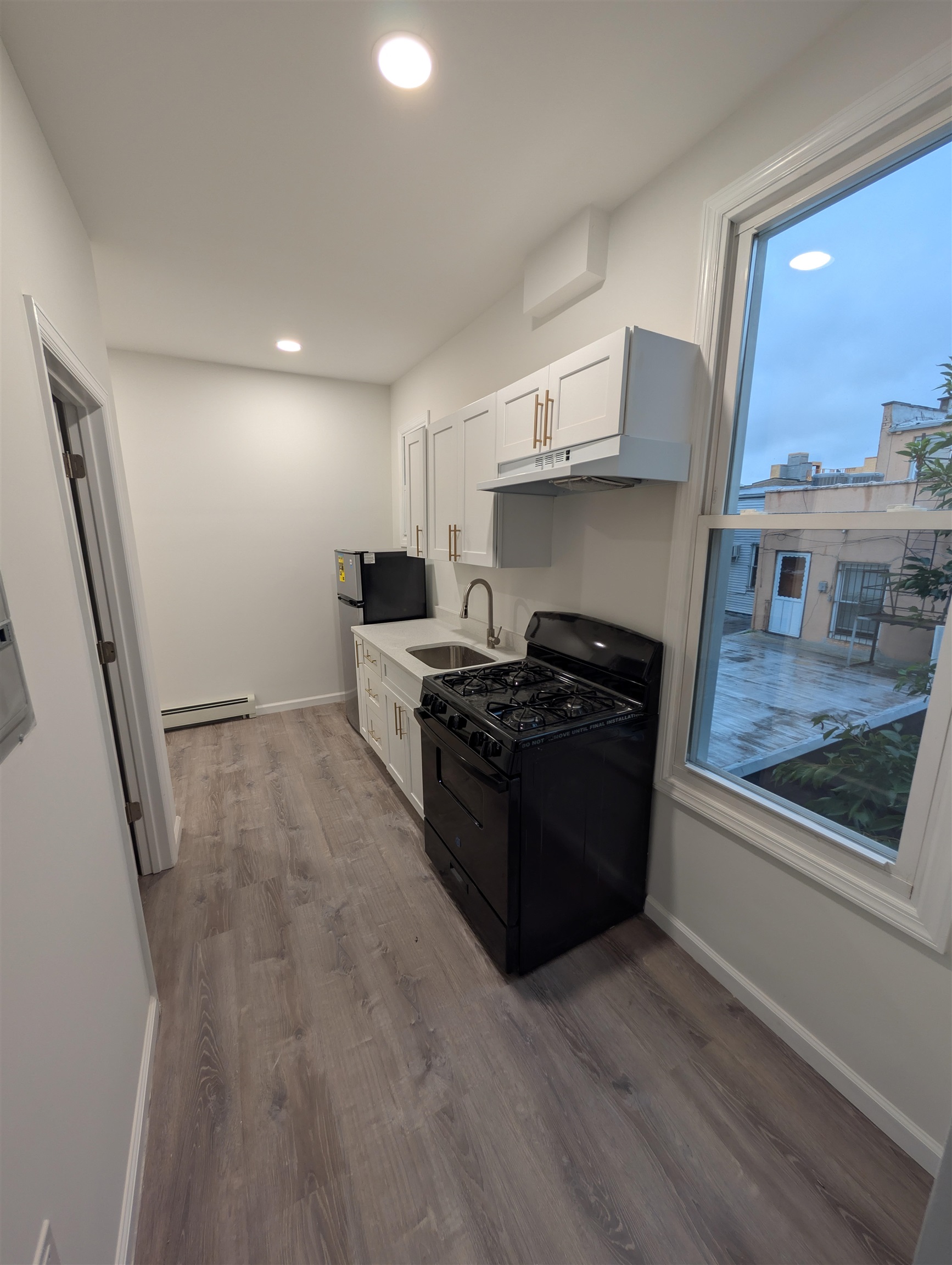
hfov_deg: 94.6
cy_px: 632
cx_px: 476
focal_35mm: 12
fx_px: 439
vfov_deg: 110.5
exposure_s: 1/60
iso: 62
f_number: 1.7
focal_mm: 2.02
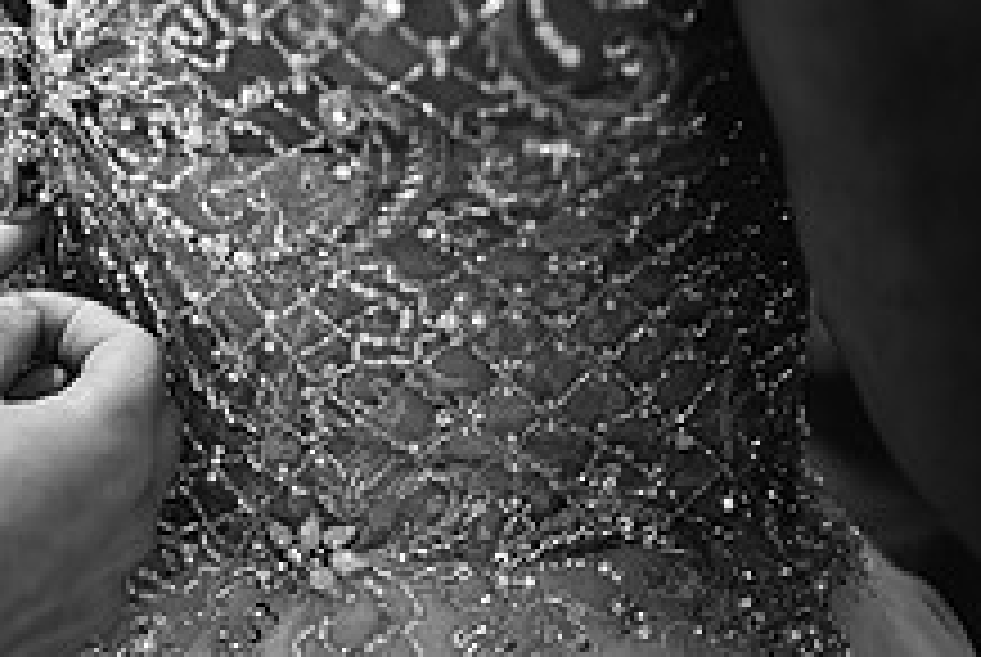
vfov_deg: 14.6
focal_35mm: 93
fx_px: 2538
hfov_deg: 20.2
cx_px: -256
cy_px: 70
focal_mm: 35
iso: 800
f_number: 1.4
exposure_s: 1/250
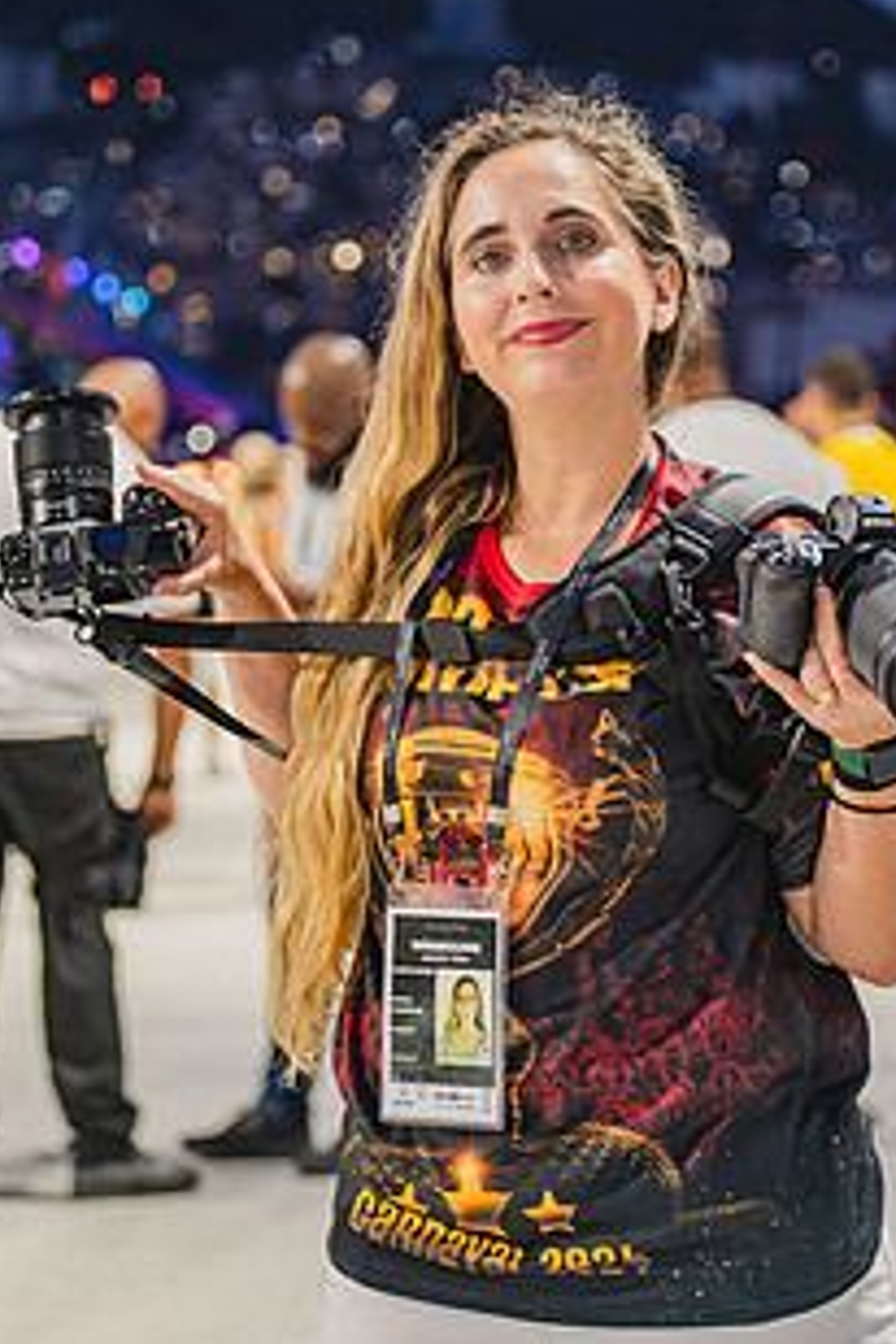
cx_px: 620
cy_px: 605
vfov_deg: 13.4
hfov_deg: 9.0
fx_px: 5712
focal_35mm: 153
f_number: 4.8
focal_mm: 105
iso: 2500
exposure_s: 1/160
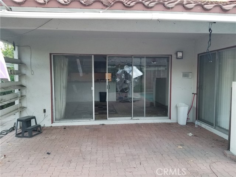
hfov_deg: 67.3
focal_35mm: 26
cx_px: 118
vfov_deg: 53.1
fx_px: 177
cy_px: 88
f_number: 1.7
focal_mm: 4.3
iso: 125
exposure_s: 1/60
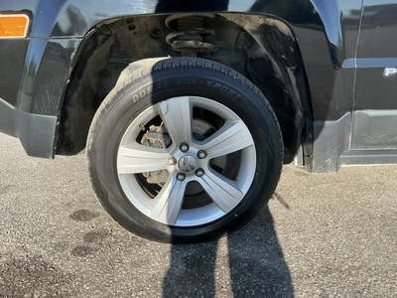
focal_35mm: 28
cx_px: 198
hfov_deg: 63.4
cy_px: 149
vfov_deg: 49.7
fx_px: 321
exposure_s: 1/599
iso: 25
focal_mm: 3
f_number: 1.8
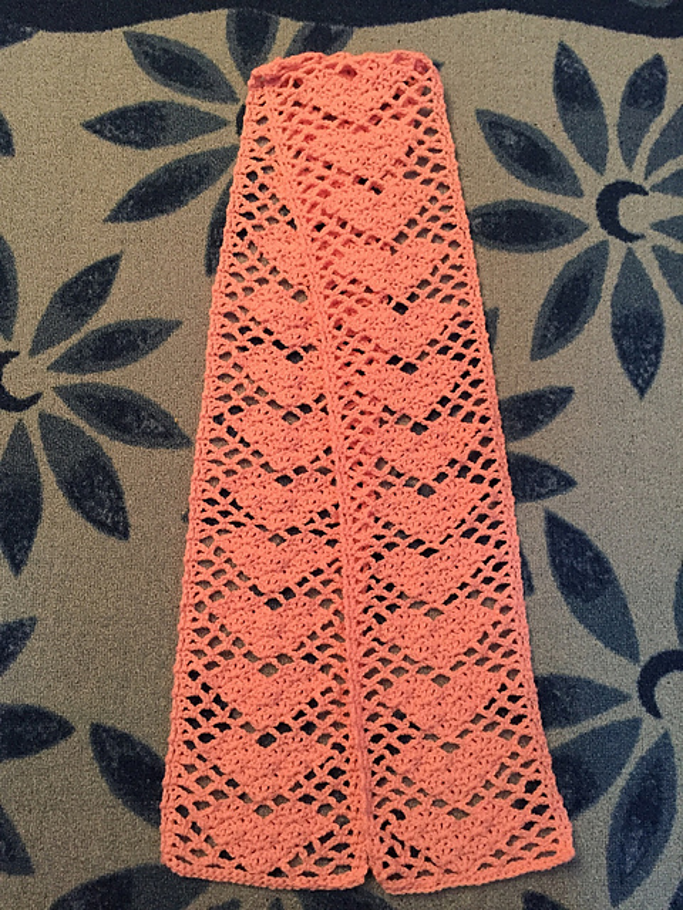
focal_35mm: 29
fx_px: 763
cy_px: 455
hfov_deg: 48.2
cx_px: 342
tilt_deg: -79.0
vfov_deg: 61.7
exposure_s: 1/25
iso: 320
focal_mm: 4.15
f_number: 2.2
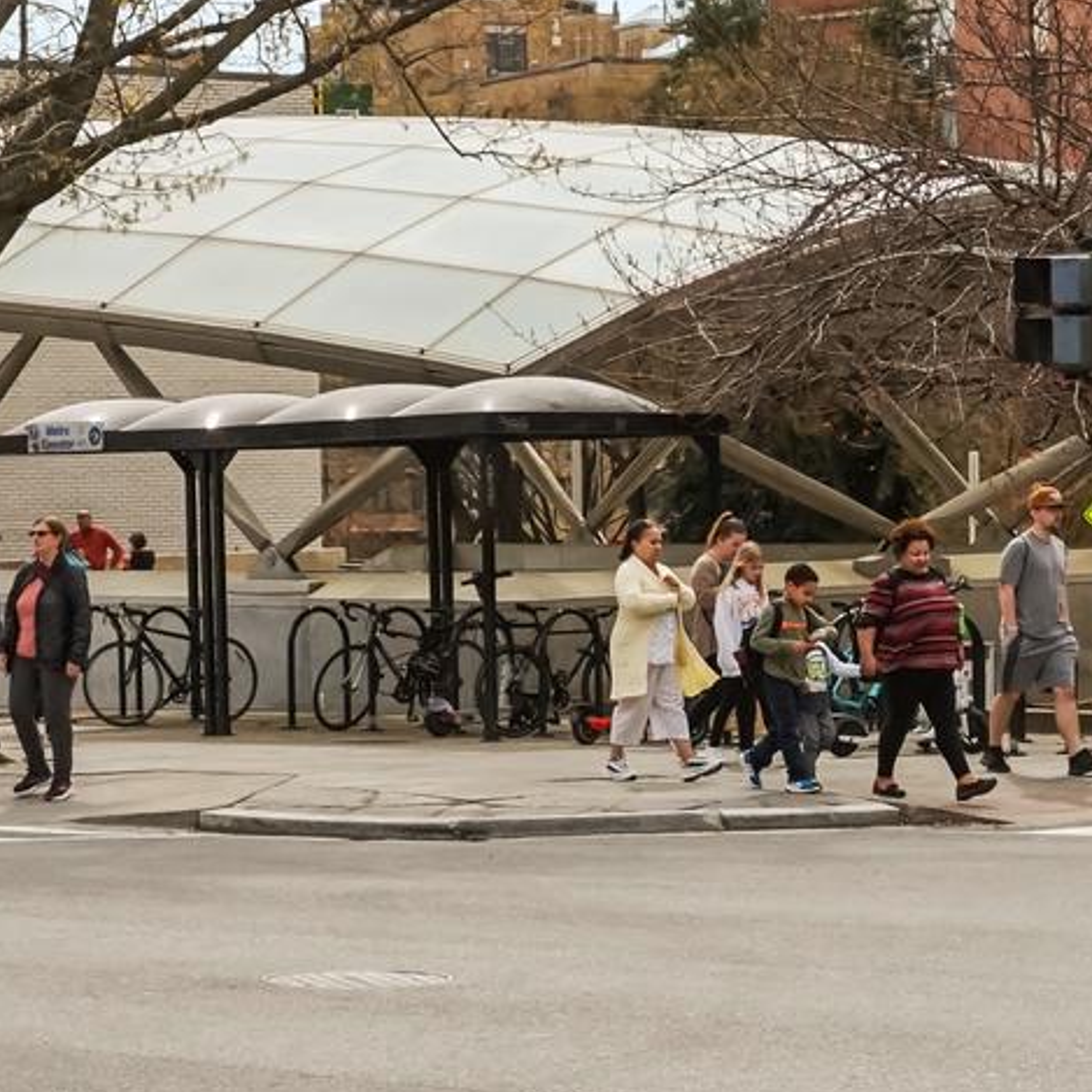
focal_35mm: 130
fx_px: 4640
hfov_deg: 13.4
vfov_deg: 13.4
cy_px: 423
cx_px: 610
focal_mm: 35
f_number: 9
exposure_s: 1/2000
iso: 800
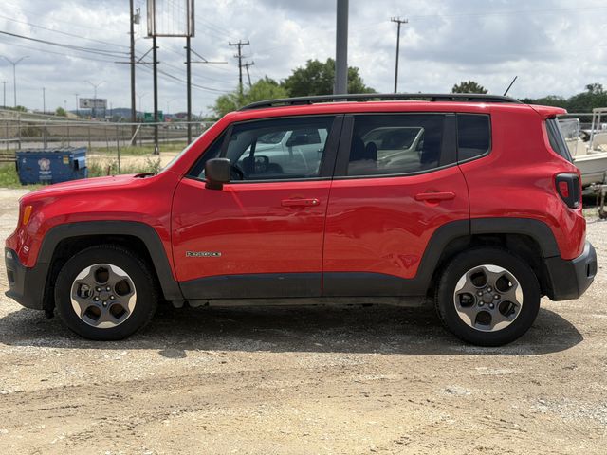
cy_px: 228
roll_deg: -0.5
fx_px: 842
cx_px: 304
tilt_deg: -7.6
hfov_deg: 39.7
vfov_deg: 30.3
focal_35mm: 48
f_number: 1.78
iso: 80
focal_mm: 6.76
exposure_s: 1/5587
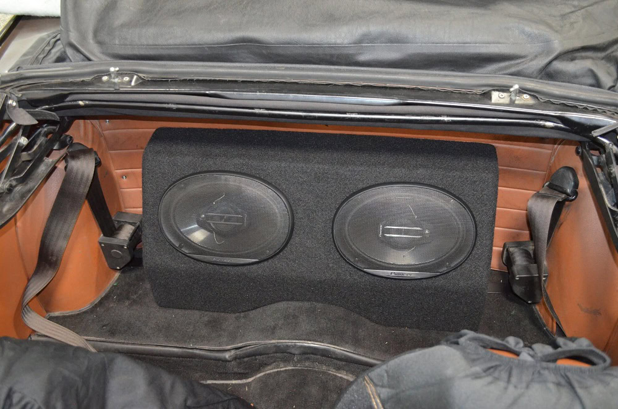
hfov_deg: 53.2
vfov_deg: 36.7
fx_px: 617
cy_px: 204
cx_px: 309
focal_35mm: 36
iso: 3200
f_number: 4
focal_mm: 24
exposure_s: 1/60
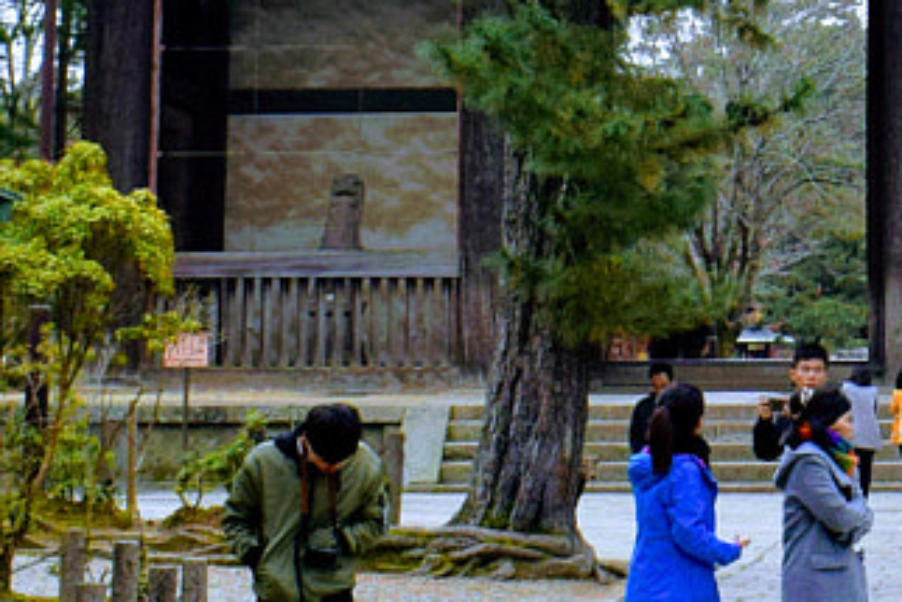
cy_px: -339
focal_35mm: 156
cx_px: 1165
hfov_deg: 12.7
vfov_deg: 8.6
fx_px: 3922
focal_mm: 21
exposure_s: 1/200
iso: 400
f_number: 7.1
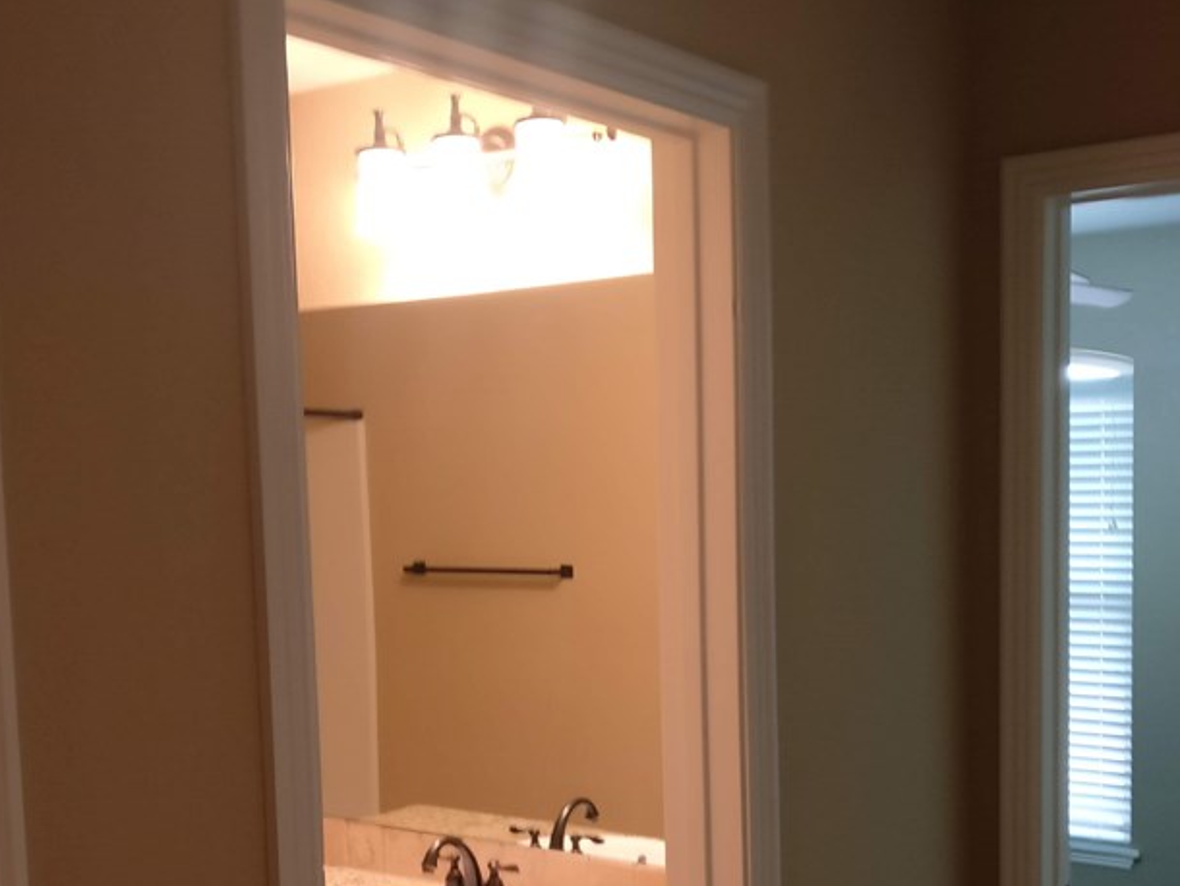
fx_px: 1603
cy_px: 617
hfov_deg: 40.4
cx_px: 592
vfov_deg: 30.6
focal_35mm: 47
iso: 400
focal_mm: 4.26
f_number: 2
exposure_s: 1/25
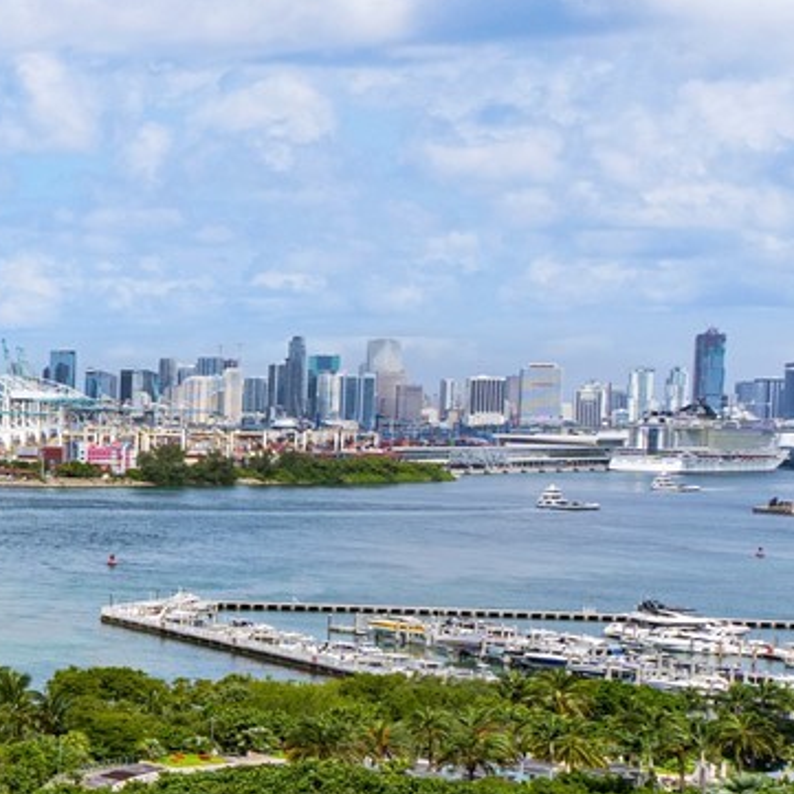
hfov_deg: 15.9
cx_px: -1052
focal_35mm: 56
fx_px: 1453
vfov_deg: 30.5
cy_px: 459
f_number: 11
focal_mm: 14
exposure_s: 1/500
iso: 320
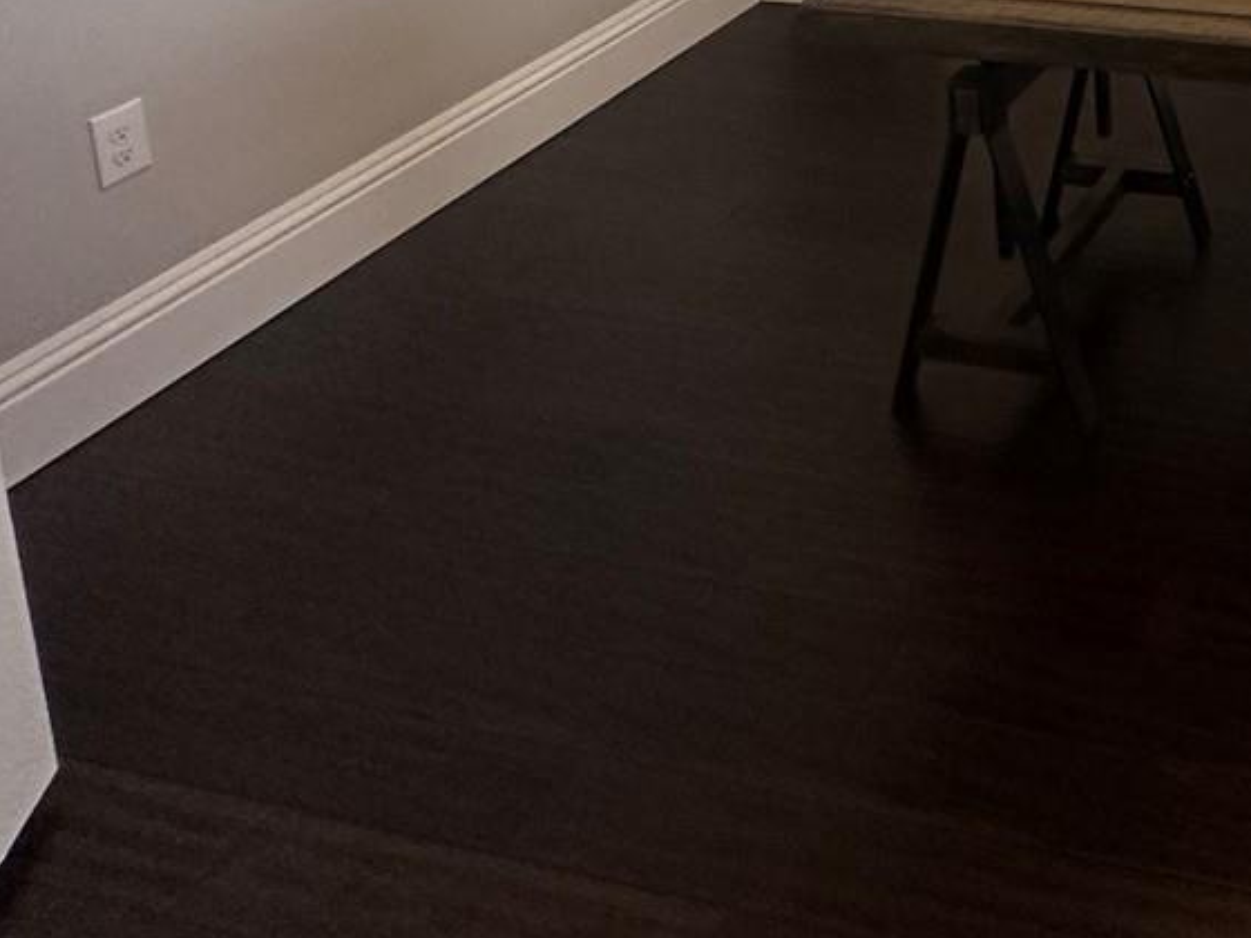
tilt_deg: -9.0
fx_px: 1446
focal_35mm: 40
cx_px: 1392
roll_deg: +0.5
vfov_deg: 27.8
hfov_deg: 38.4
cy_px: -366
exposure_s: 1/120
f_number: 2.2
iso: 250
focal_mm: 2.22
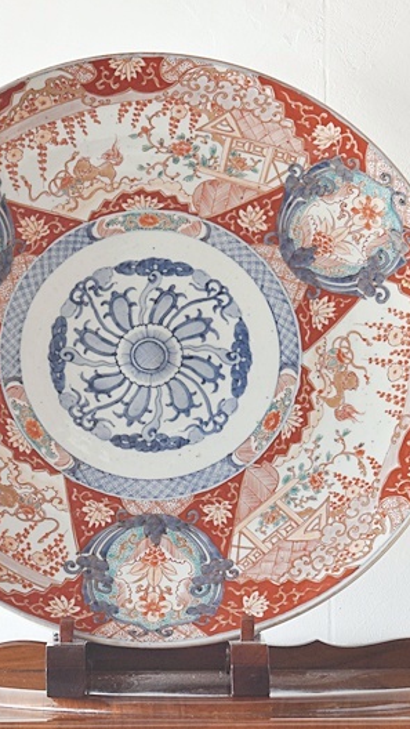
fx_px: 2528
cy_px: 367
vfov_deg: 16.4
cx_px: 167
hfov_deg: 9.3
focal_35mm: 131
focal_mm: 55
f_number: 5.6
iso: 200
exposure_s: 1/2.5
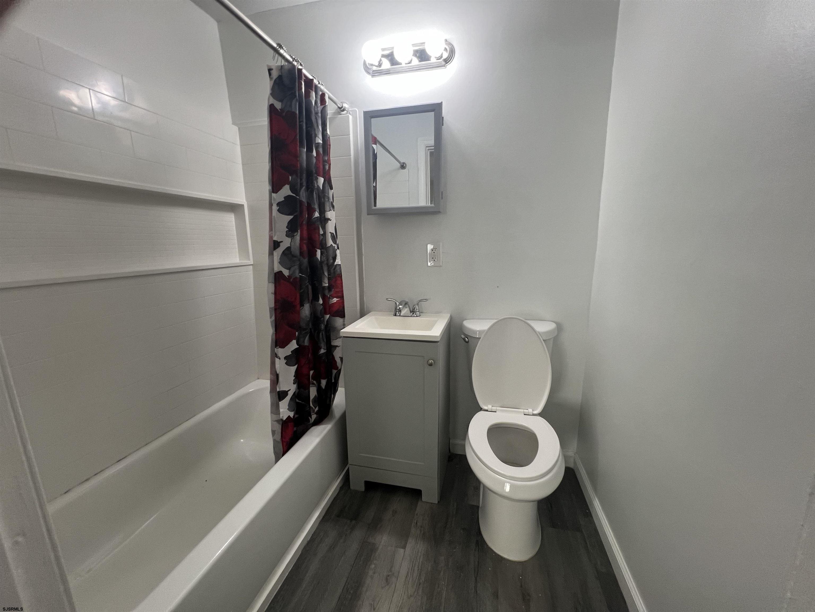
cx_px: 408
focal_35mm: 13
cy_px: 306
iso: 250
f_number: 1.8
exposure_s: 1/120
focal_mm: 1.57
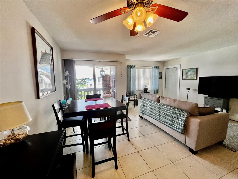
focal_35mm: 13
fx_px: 89
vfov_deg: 89.9
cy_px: 90
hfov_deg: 106.2
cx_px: 119
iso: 80
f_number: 1.8
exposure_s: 1/120
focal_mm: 1.57
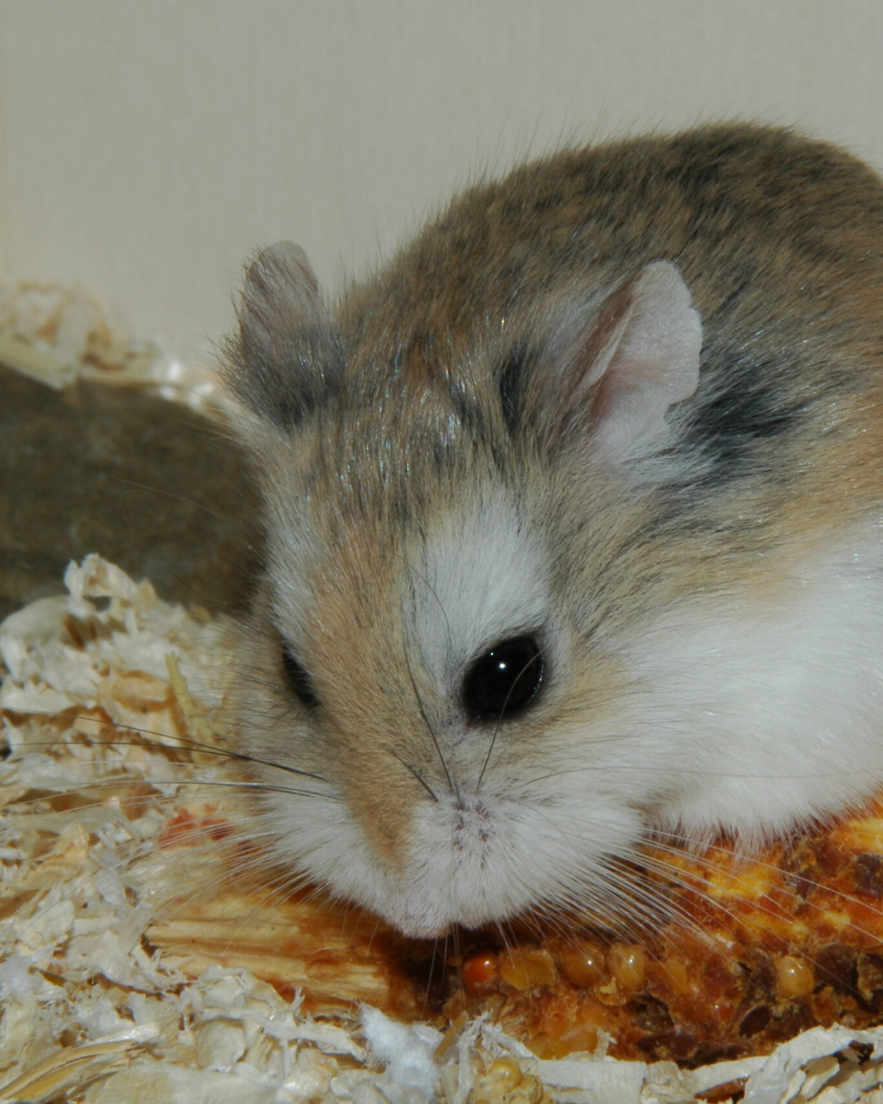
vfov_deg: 4.6
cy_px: 552
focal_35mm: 424
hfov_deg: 3.7
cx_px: 570
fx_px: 13847
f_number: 36
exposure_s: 1/60
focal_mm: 200
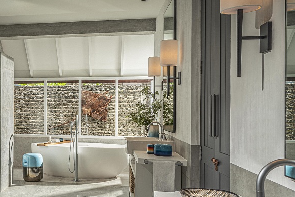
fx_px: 295
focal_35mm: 36
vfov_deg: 36.8
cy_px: 117
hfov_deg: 50.3
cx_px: 64
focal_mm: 21
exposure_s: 1/30
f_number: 8
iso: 100
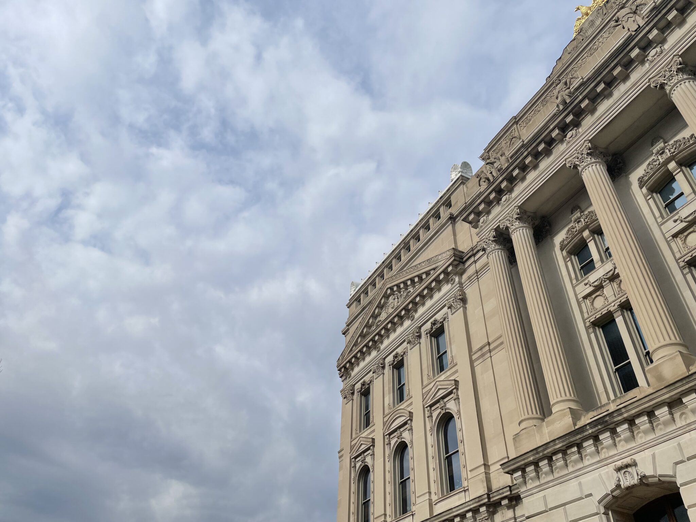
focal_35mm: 26
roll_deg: -2.3
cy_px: 261
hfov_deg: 67.3
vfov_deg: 53.1
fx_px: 523
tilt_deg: +41.5
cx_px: 348
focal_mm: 4.2
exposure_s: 1/7813
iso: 32
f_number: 1.6
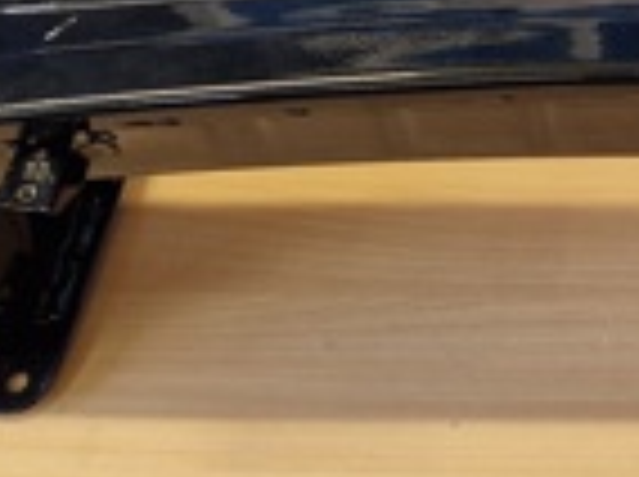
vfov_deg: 13.6
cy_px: -162
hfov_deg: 17.8
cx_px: 806
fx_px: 1917
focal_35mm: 104
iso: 50
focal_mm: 5.4
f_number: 1.8
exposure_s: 1/100
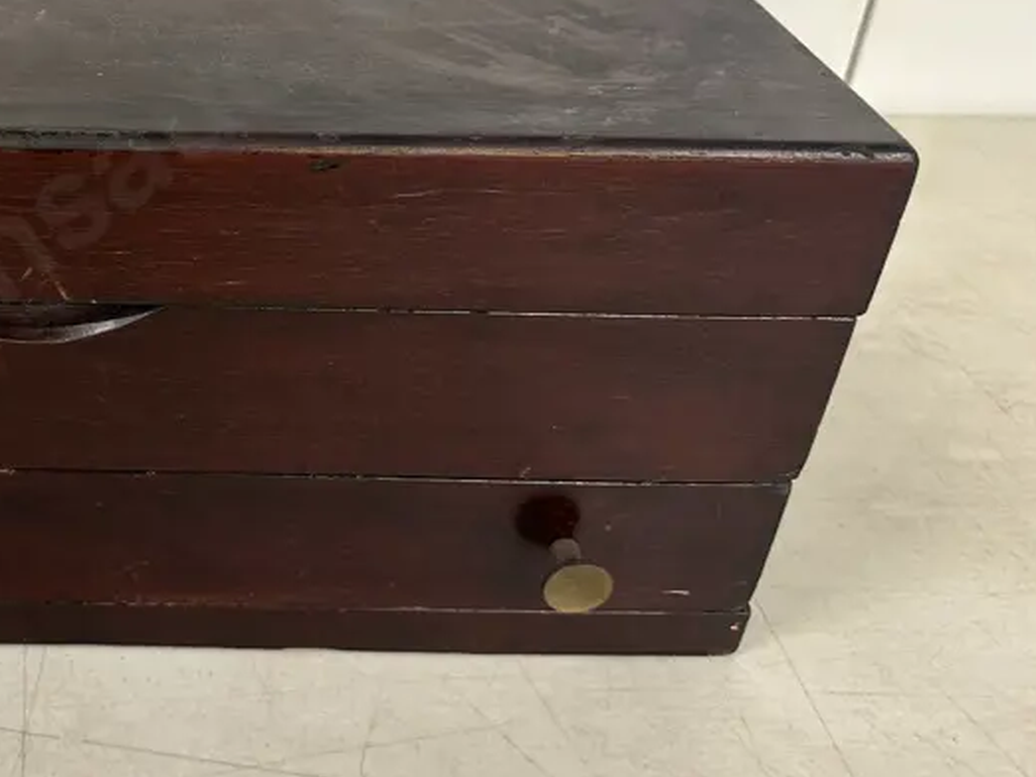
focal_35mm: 47
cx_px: 50
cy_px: 226
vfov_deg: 30.5
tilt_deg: -29.9
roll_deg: -1.0
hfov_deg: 37.1
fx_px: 1406
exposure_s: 1/50
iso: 160
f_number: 1.78
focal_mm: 6.86
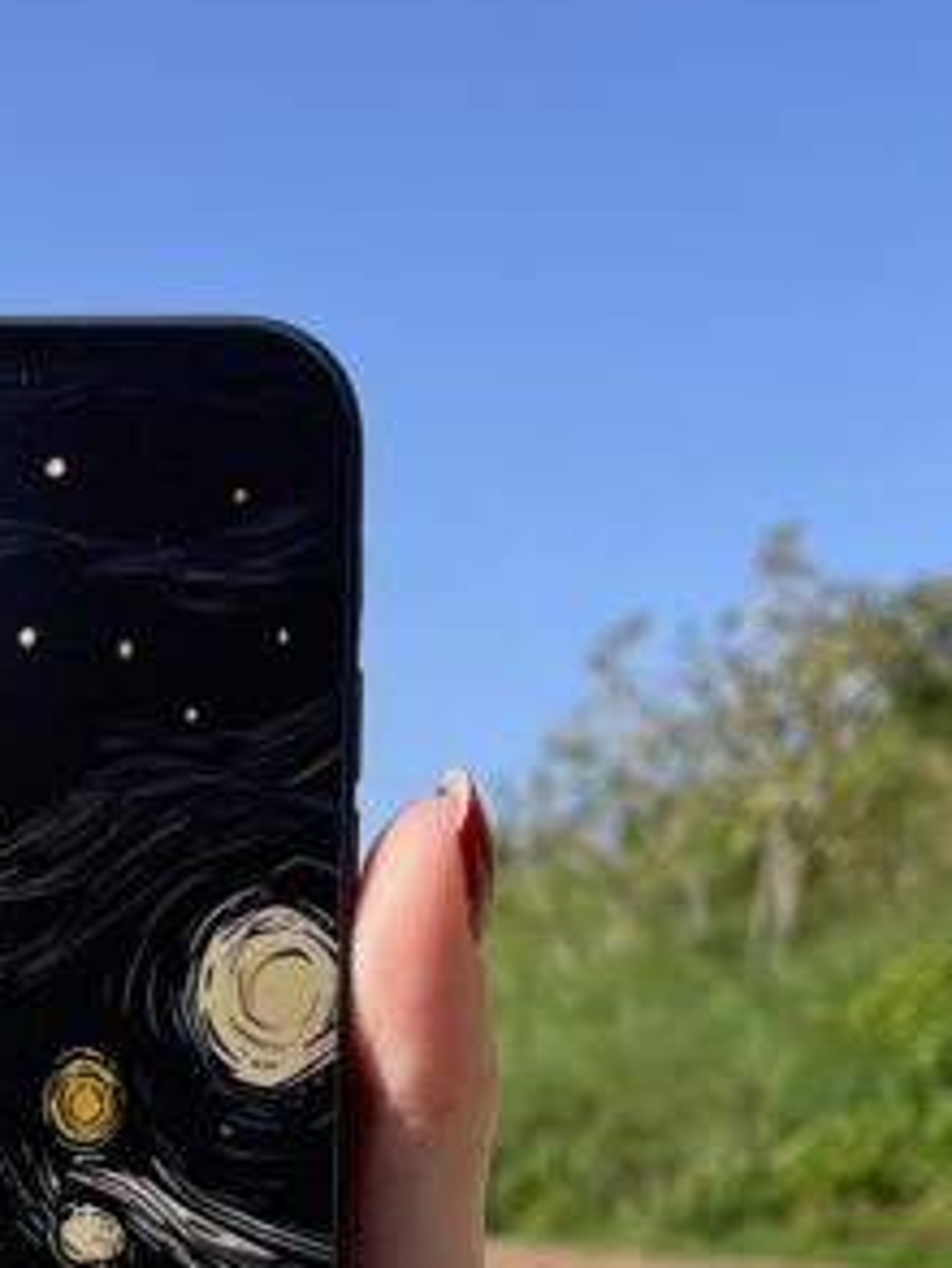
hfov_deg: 19.9
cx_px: -69
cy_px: 1285
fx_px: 2602
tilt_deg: -2.5
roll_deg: -2.8
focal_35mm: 71
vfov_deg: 25.9
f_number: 1.6
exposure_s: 1/2092
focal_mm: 4.2
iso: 32
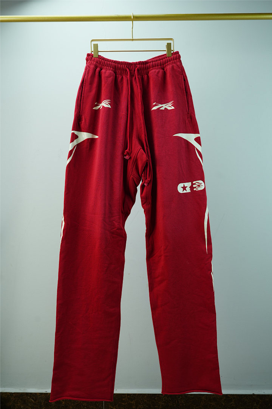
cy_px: 204
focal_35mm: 32
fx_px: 363
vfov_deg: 58.7
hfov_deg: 41.1
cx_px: 136
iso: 500
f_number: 5.6
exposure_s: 1/160
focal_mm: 32
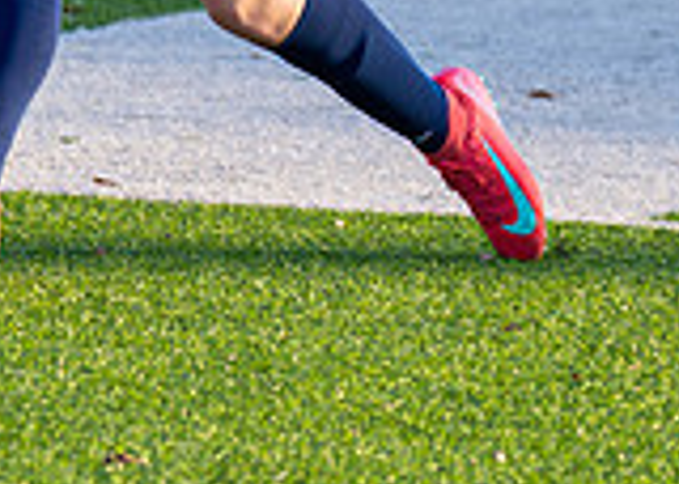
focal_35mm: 693
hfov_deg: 2.9
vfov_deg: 2.1
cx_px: 153
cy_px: -318
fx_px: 13353
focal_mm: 109
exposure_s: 1/1250
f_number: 2.8
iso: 200
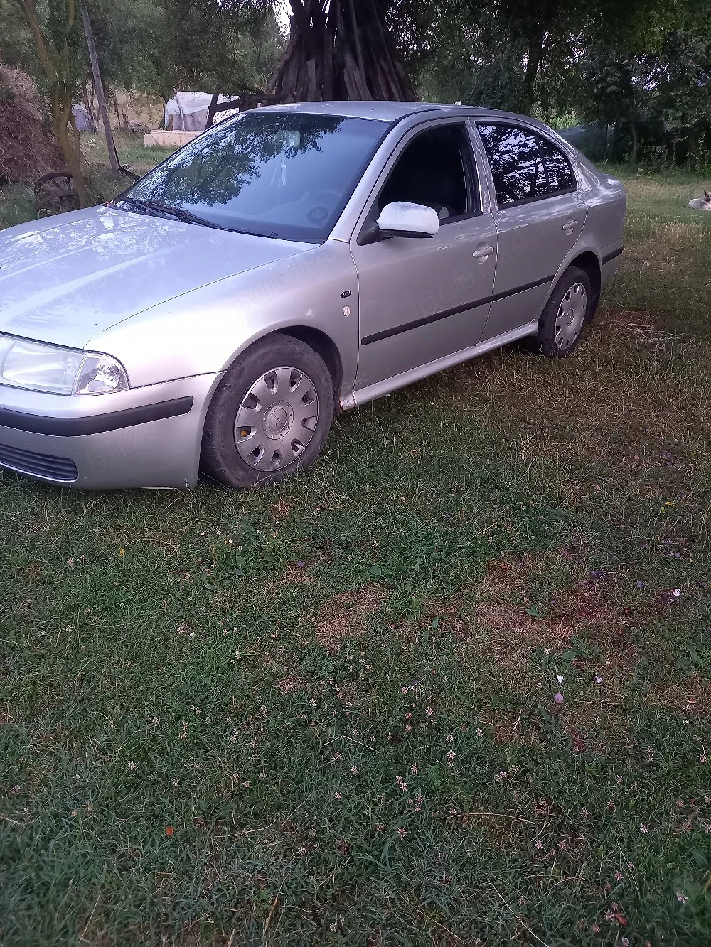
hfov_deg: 54.9
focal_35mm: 25
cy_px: 474
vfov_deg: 69.4
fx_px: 685
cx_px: 356
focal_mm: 4.65
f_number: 1.8
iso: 400
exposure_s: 1/50
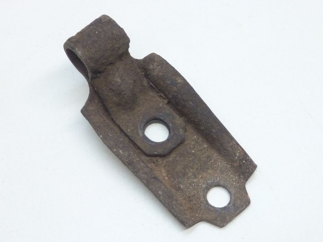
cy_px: 121
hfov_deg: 23.6
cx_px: 162
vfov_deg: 17.8
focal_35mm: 83
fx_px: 775
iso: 400
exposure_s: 1/15
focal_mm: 13.7
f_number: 4.2
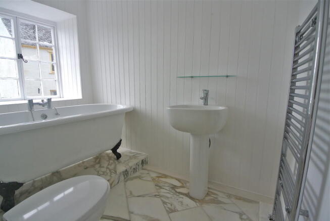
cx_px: 165
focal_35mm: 18
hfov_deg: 89.9
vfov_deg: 67.5
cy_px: 110
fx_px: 165
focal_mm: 6.7
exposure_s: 1/200
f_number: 3.5
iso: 100
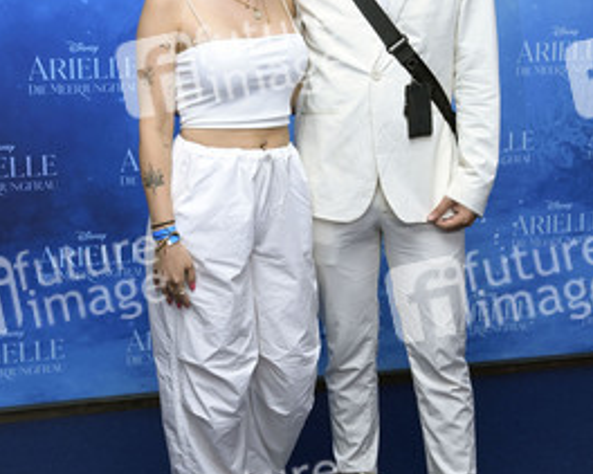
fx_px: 1298
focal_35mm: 74
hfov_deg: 25.7
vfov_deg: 20.6
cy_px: 177
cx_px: 296
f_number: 7.1
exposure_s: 1/200
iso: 2000
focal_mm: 52
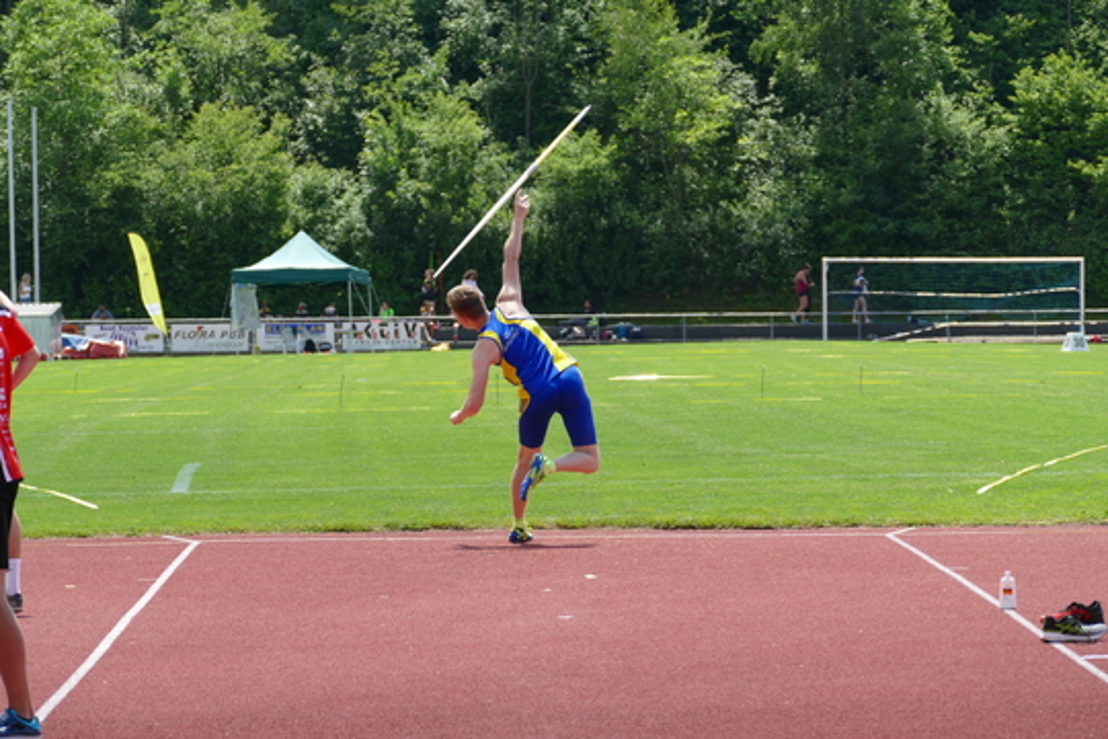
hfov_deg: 10.3
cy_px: 370
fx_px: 6155
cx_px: 554
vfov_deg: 6.9
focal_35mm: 200
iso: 125
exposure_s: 1/500
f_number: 4
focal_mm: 73
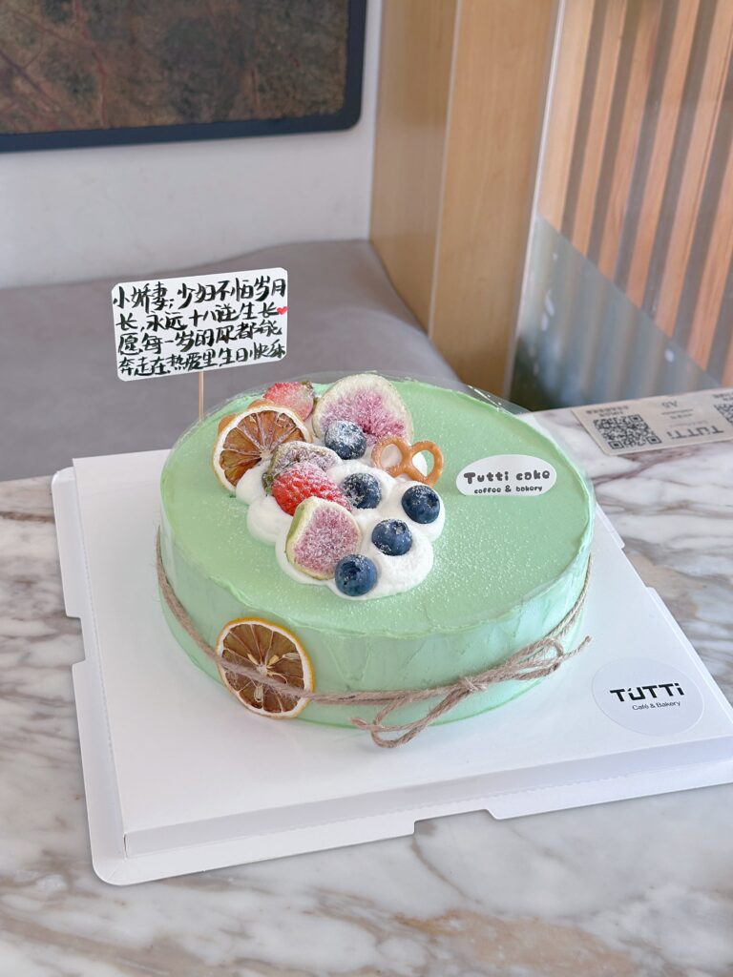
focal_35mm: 48
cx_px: 366
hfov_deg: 30.3
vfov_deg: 39.7
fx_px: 1355
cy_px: 488
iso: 80
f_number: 1.78
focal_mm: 6.86
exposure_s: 1/100
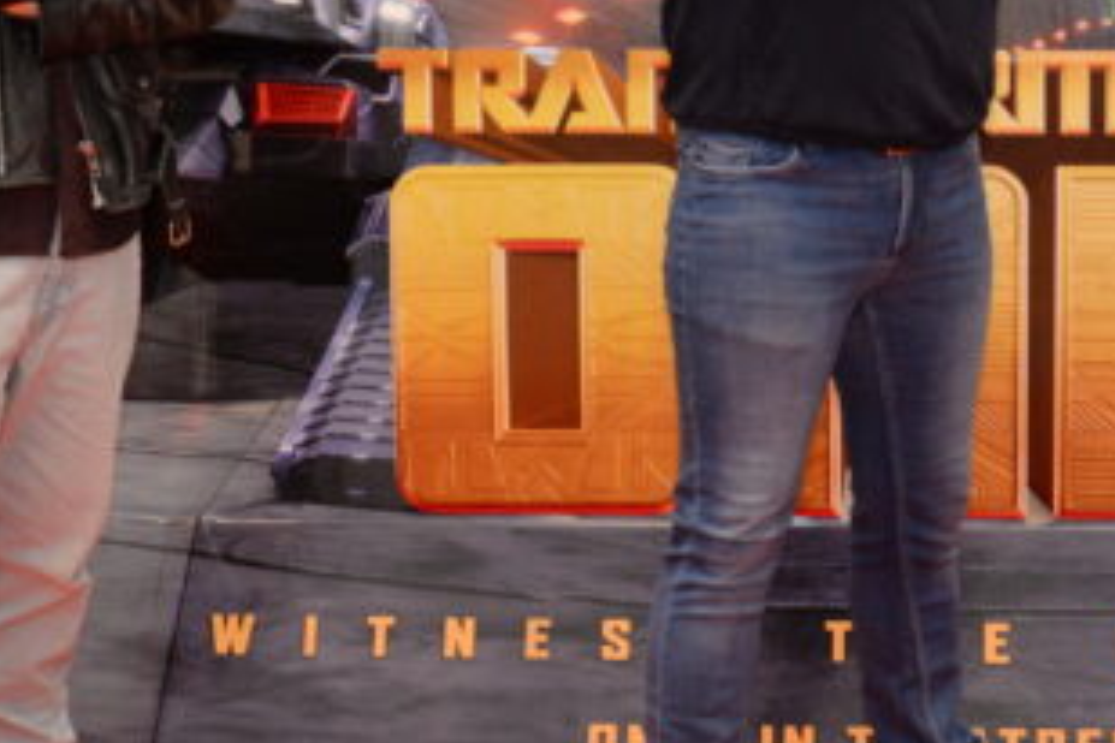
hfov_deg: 19.1
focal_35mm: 106
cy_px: 103
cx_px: 852
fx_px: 3283
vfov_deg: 12.8
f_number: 7.1
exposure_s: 1/60
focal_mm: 32
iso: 1250
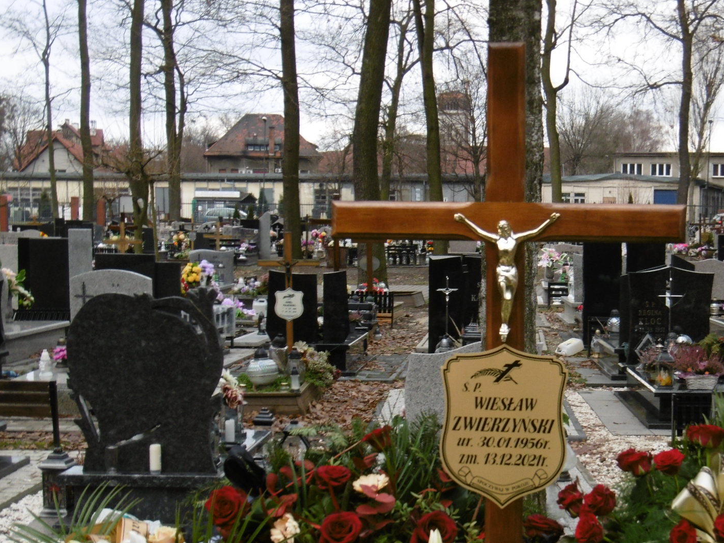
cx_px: 515
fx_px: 1548
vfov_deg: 19.9
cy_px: 333
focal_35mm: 74
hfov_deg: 26.1
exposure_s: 1/80
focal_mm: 9.2
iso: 100
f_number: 4
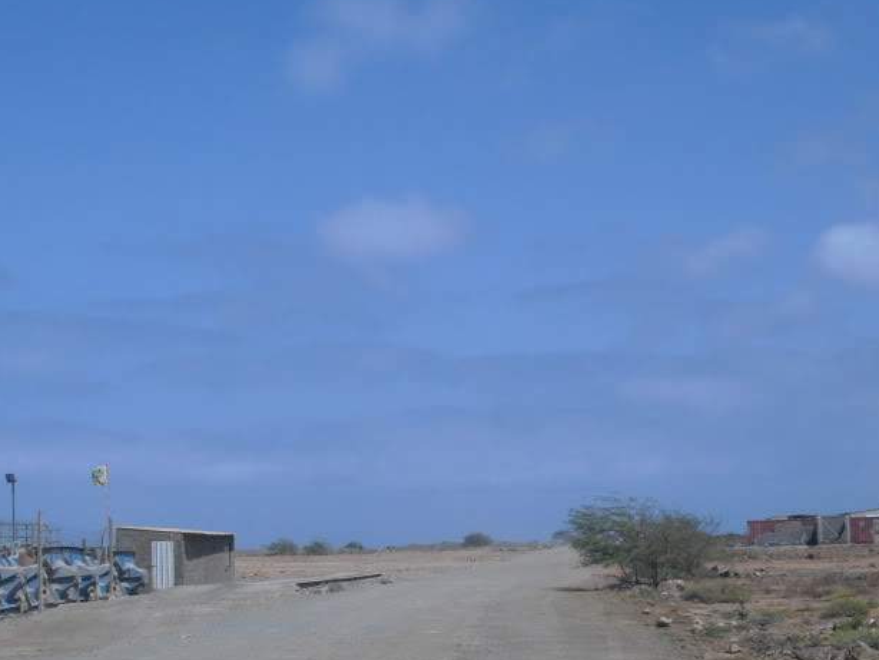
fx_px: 1524
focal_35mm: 60
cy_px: 394
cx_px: 316
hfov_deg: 32.0
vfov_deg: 24.4
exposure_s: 1/250
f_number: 7.8
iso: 64
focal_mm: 6.3
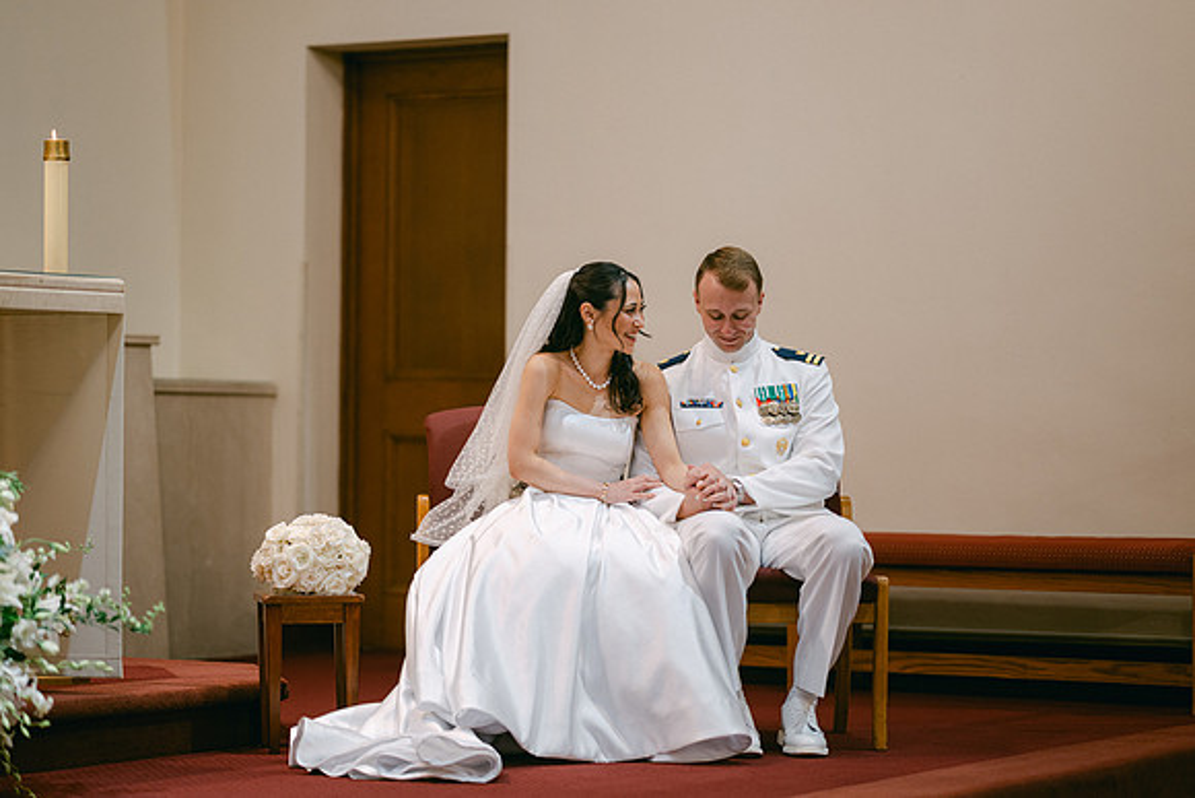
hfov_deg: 19.5
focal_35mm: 105
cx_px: 598
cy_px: 399
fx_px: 3486
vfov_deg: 13.0
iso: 320
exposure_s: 1/125
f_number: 1.4
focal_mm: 105
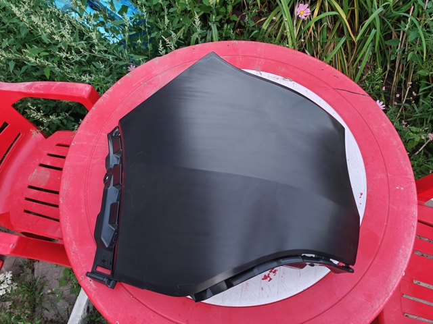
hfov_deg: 71.6
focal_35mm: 24
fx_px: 300
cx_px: 216
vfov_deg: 56.8
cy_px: 162
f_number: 1.8
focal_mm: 5.59
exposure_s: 1/50
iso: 640
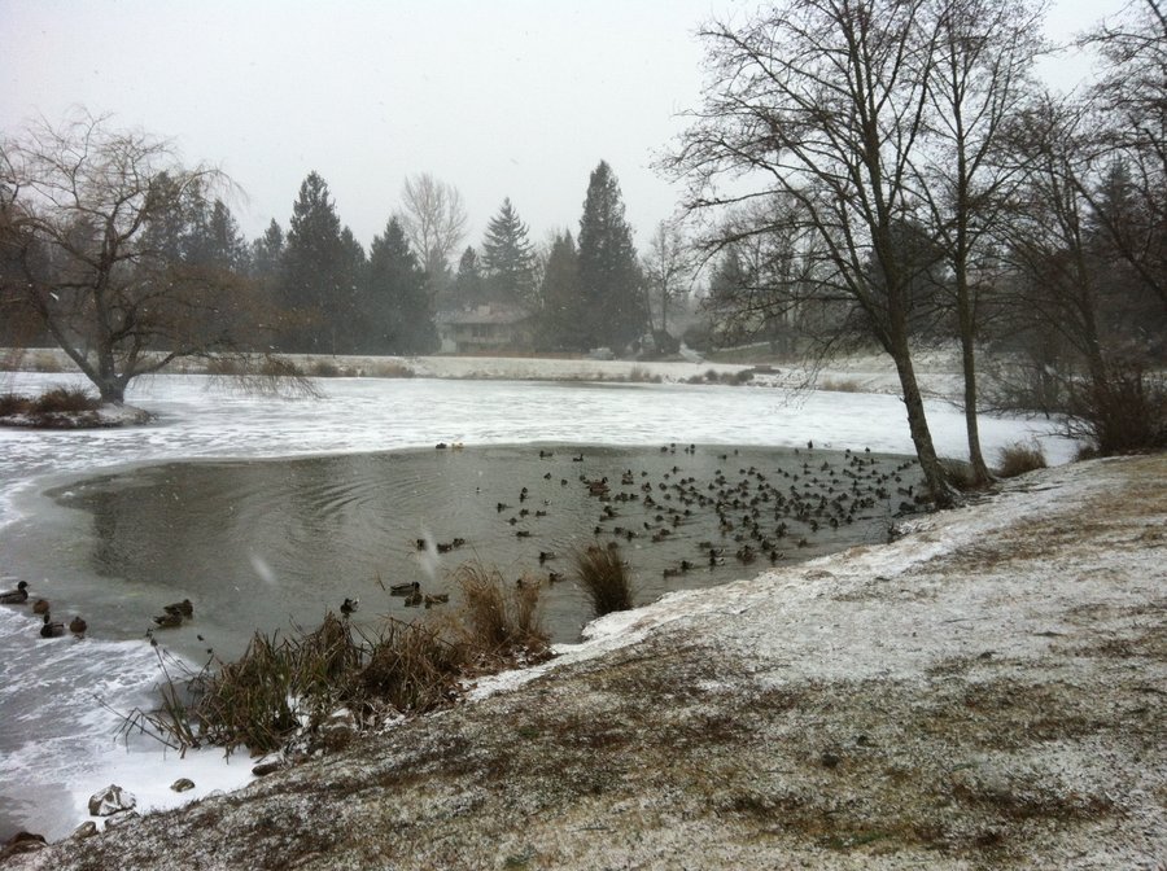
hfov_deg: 52.7
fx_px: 1178
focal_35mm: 35
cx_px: 584
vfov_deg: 40.6
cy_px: 436
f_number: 2.8
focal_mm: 3.85
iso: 80
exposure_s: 1/616
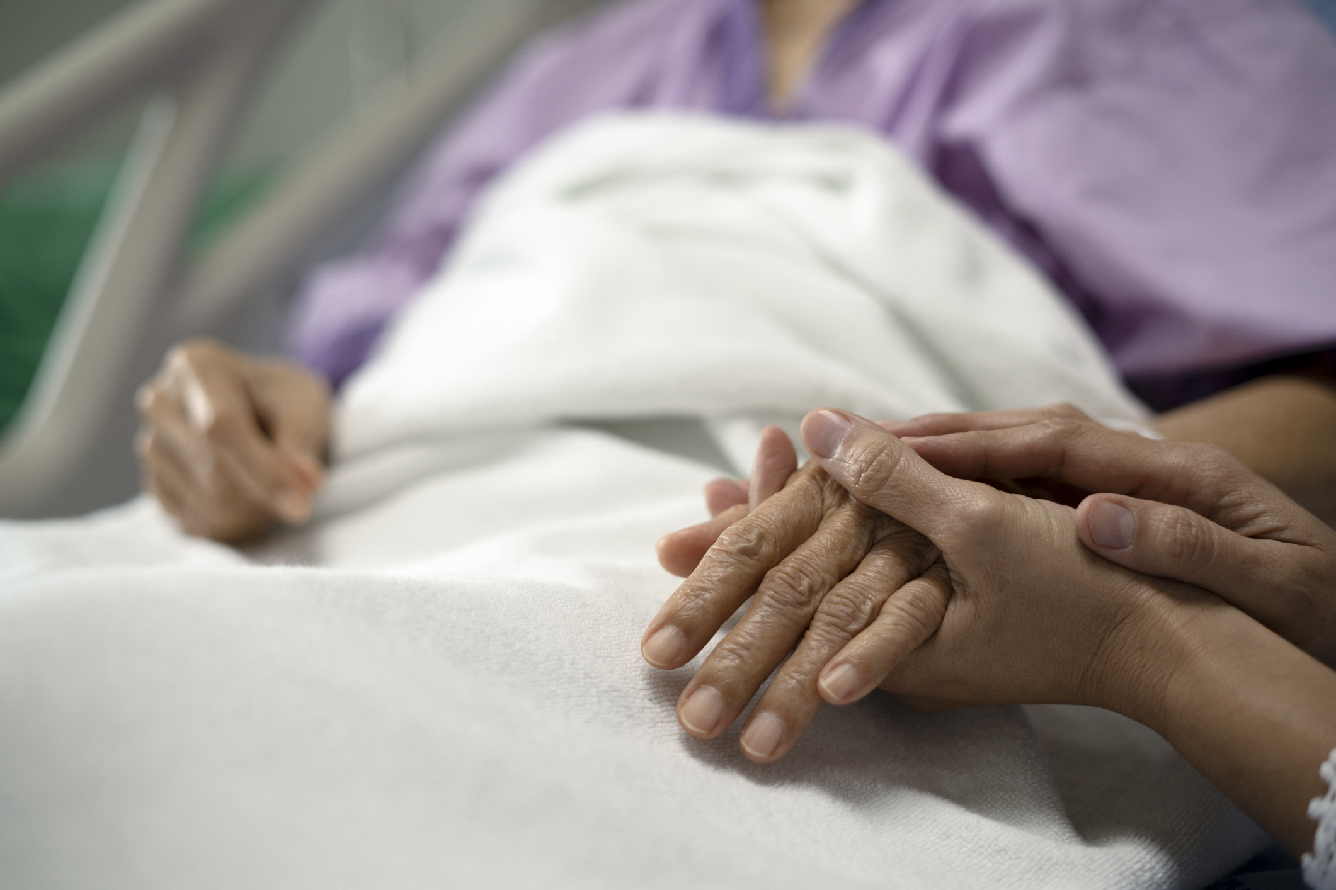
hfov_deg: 39.6
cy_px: 445
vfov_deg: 27.0
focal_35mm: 50
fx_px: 1855
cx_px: 668
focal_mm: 50
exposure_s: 1/160
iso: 200
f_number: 2.2
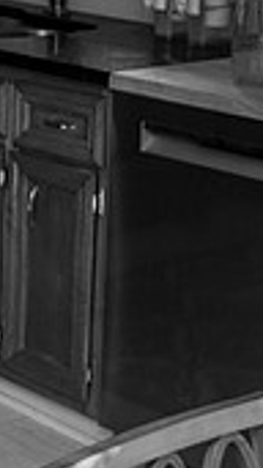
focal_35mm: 124
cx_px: -266
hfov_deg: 9.2
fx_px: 1540
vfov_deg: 17.1
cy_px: 44
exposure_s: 1/200
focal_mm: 35
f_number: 3.2
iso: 800
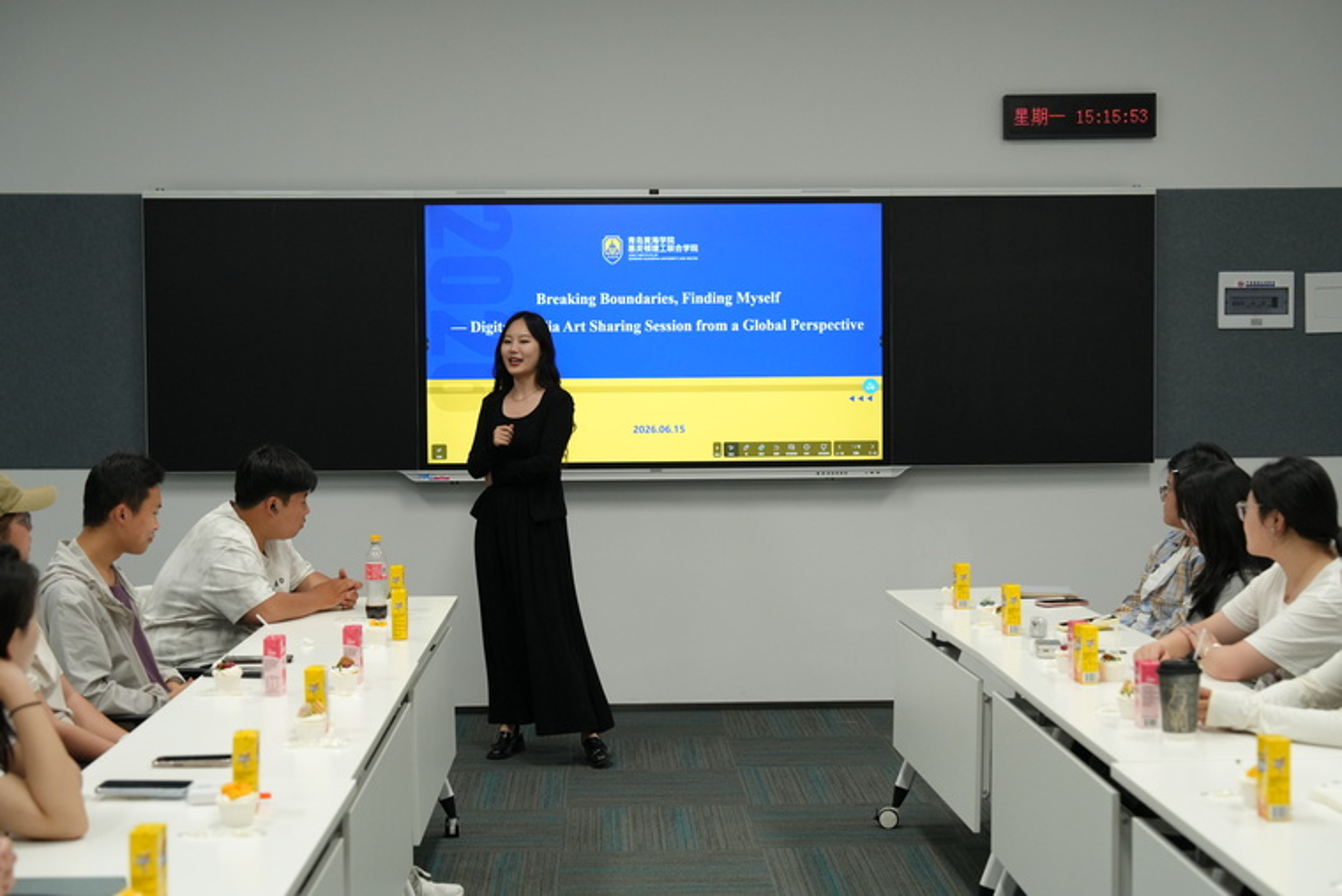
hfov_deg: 36.9
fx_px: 2013
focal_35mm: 54
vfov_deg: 25.1
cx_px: 671
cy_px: 448
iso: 2500
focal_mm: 54
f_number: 4
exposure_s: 1/320
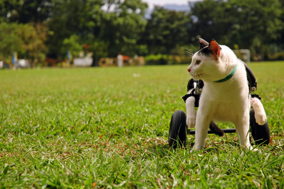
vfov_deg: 13.0
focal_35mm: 105
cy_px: 94
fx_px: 828
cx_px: 142
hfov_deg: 19.5
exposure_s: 1/640
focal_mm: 70
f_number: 5.6
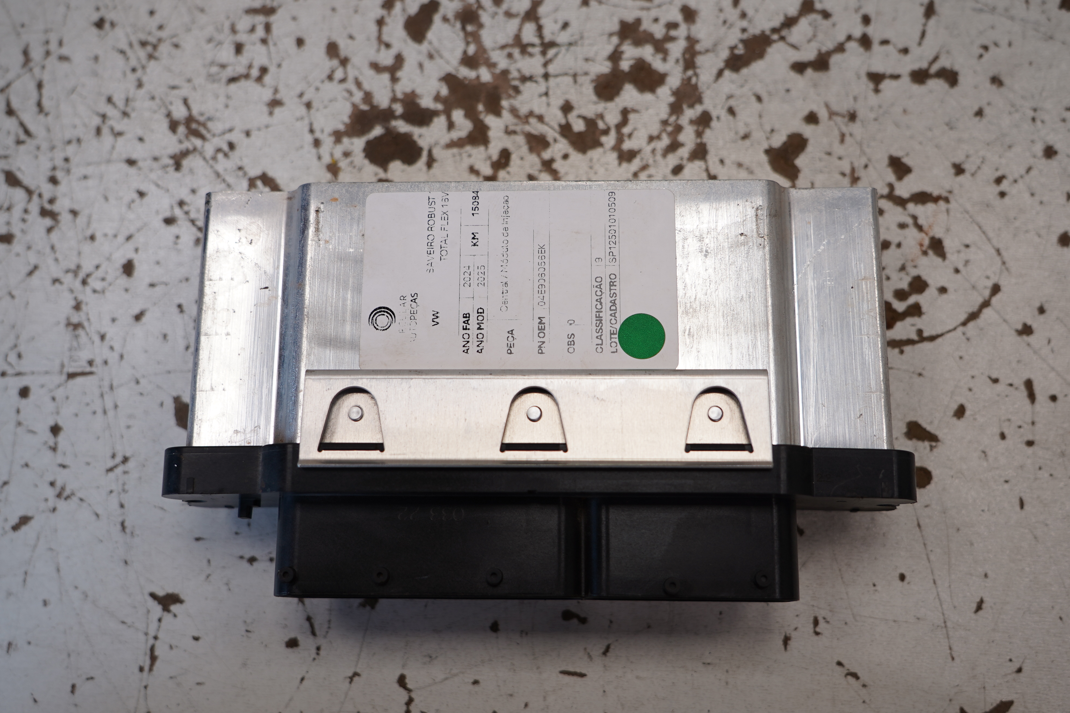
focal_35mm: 37
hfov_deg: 51.9
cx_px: 535
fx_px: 1100
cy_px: 356
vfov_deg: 35.9
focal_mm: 25
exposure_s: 1/200
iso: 100
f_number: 3.2
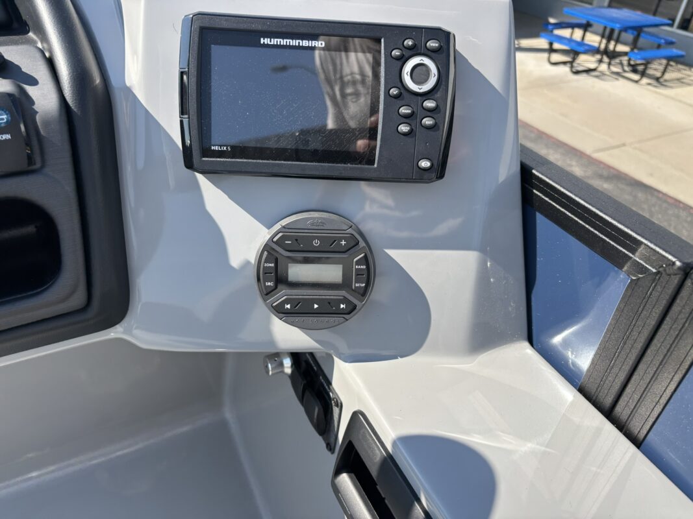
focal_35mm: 26
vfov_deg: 53.1
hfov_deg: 67.3
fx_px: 520
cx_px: 346
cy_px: 260
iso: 50
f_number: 1.6
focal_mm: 5.96
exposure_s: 1/1477
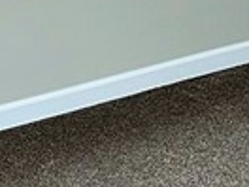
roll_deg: +1.0
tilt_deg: -9.2
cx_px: 400
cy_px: -149
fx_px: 1338
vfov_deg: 7.7
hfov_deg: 10.2
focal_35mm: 186
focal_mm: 6.86
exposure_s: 1/120
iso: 200
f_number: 1.78
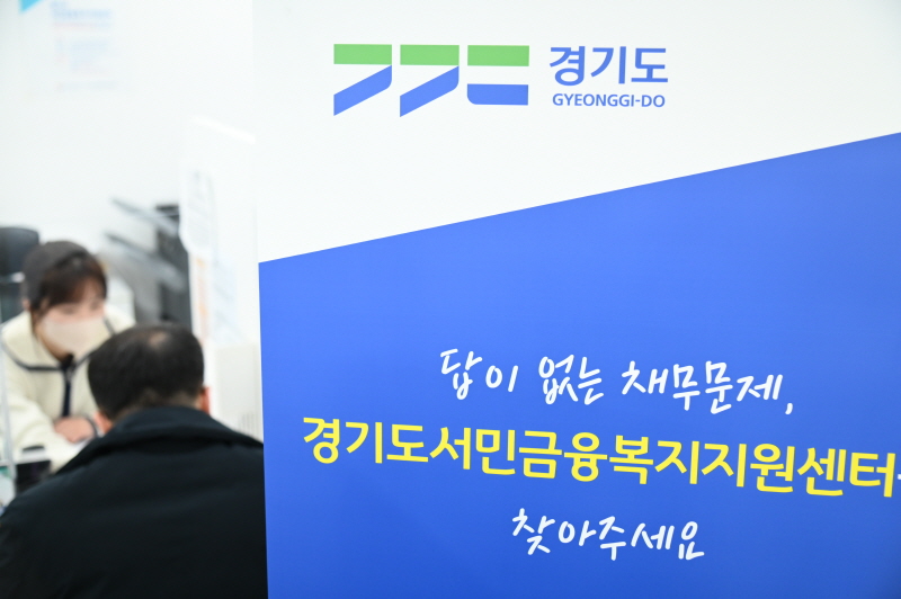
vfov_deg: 29.2
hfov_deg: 42.8
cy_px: 300
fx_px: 1150
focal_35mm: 46
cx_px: 450
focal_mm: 46
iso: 1250
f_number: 4
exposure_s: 1/320
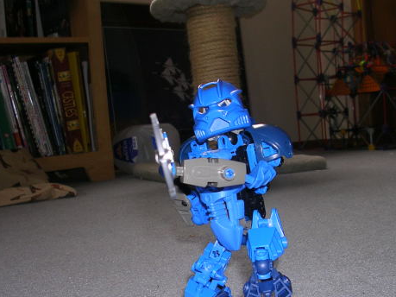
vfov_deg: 27.3
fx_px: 606
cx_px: 231
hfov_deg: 36.1
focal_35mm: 53
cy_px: 200
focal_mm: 5.8
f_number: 2.8
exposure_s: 1/60.1
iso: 50
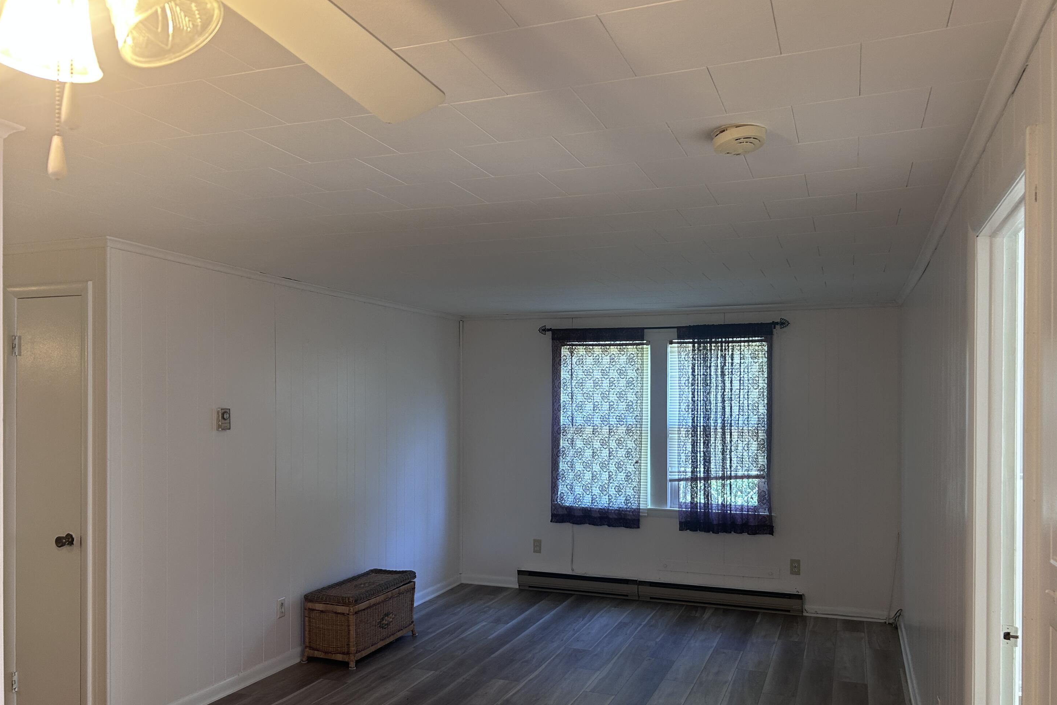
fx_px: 822
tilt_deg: +0.3
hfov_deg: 65.5
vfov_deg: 46.3
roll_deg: +0.2
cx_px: 546
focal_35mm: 28
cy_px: 398
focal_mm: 5.7
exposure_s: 1/60
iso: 125
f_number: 1.5
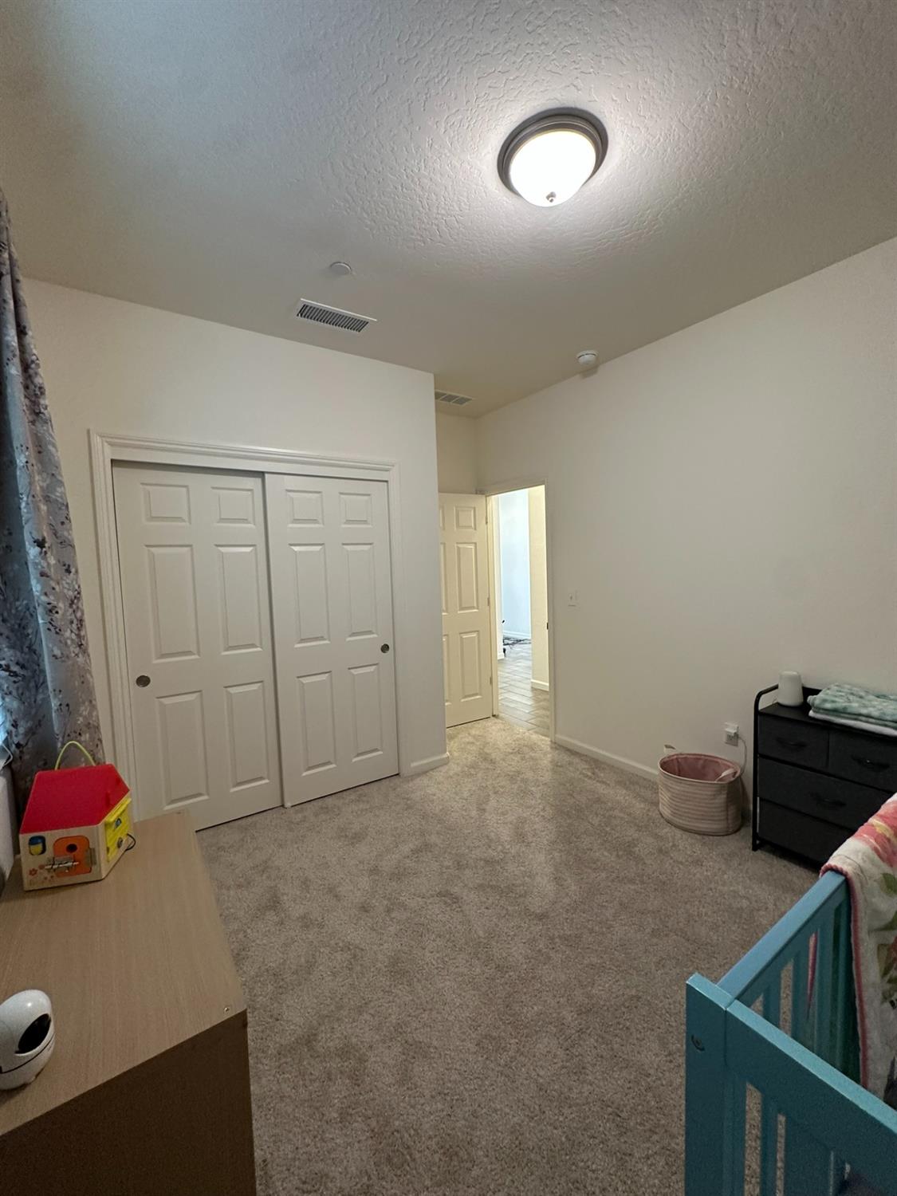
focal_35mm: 14
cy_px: 598
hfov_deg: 85.7
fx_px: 484
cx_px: 448
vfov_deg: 102.1
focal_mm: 2.22
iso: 250
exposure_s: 1/60
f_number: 2.2
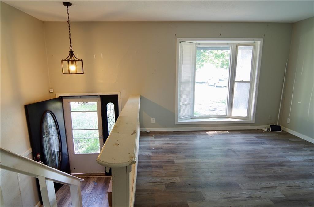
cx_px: 157
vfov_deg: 67.1
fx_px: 157
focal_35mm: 18
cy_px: 104
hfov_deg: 90.2
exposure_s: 1/2
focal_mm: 12
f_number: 8
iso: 100
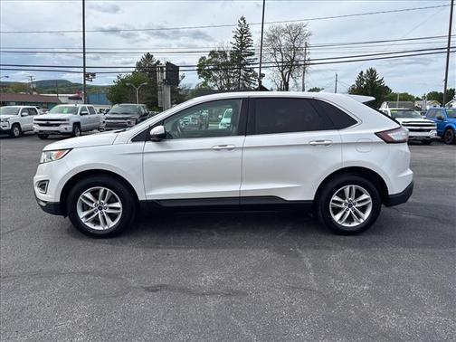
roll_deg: +0.4
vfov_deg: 53.1
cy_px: 171
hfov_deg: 67.3
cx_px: 228
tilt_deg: -10.6
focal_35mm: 26
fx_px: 343
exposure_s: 1/2933
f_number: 1.6
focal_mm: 5.96
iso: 50
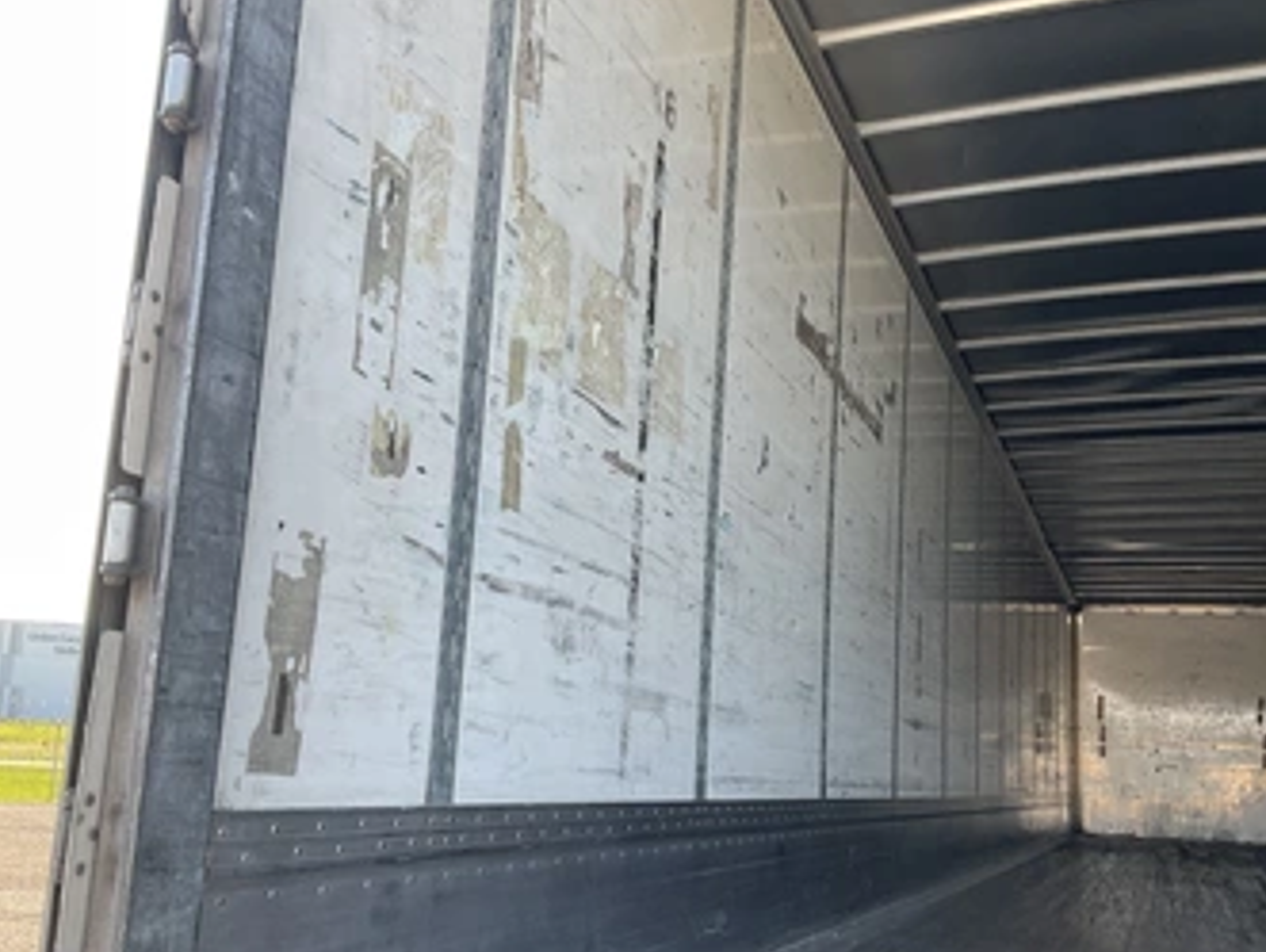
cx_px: 662
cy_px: 535
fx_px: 1281
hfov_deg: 52.6
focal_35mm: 35
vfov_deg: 40.7
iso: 20
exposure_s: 1/145
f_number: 1.8
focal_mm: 3
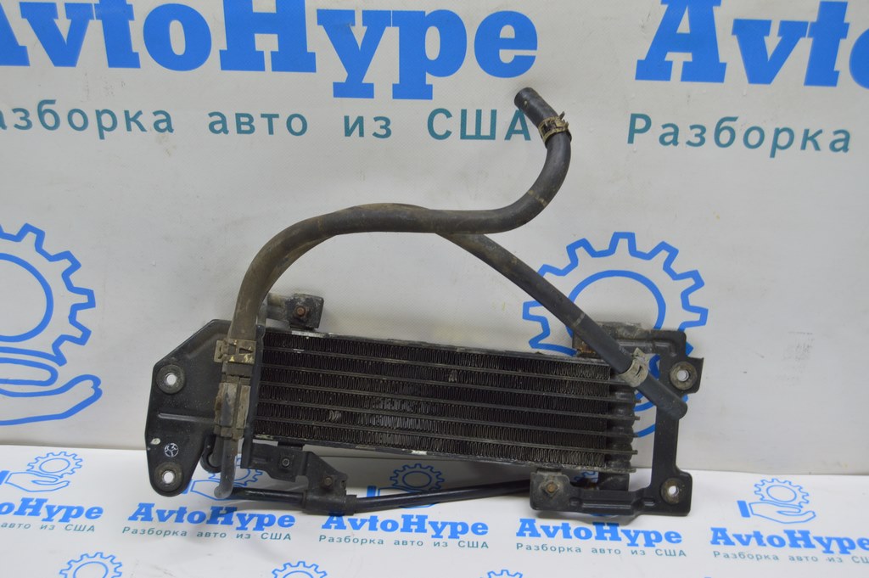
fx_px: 1085
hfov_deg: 43.6
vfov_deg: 29.8
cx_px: 434
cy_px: 289
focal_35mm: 45
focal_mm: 30
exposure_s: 1/20
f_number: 5.6
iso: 400
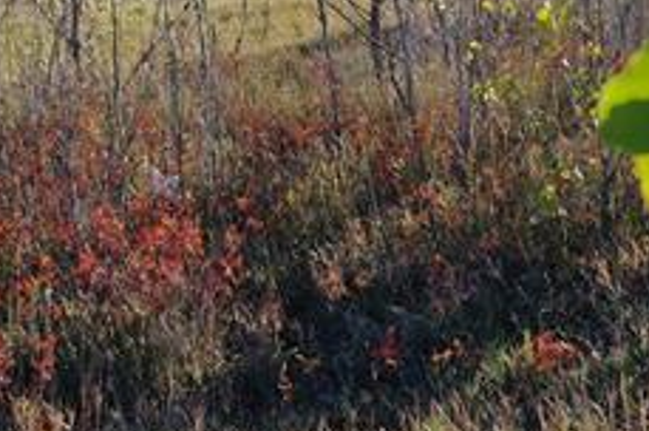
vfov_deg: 15.9
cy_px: 9
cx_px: 567
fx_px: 1512
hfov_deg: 23.7
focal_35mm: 84
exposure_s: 1/200
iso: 100
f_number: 5
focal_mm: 20
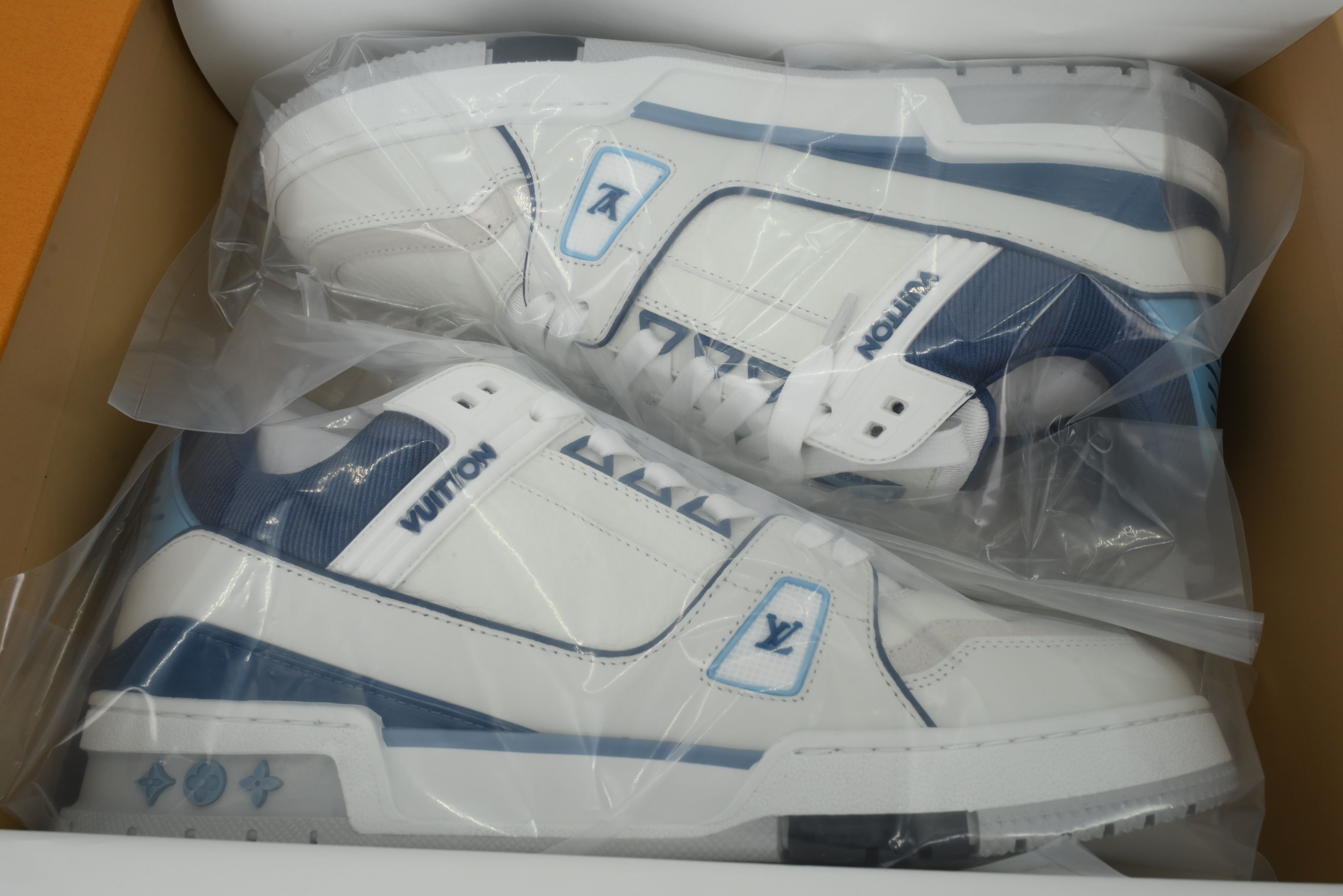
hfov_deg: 63.7
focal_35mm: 29
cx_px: 672
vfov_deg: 45.0
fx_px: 1082
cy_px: 448
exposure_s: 1/100
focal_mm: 29
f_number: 13
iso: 400
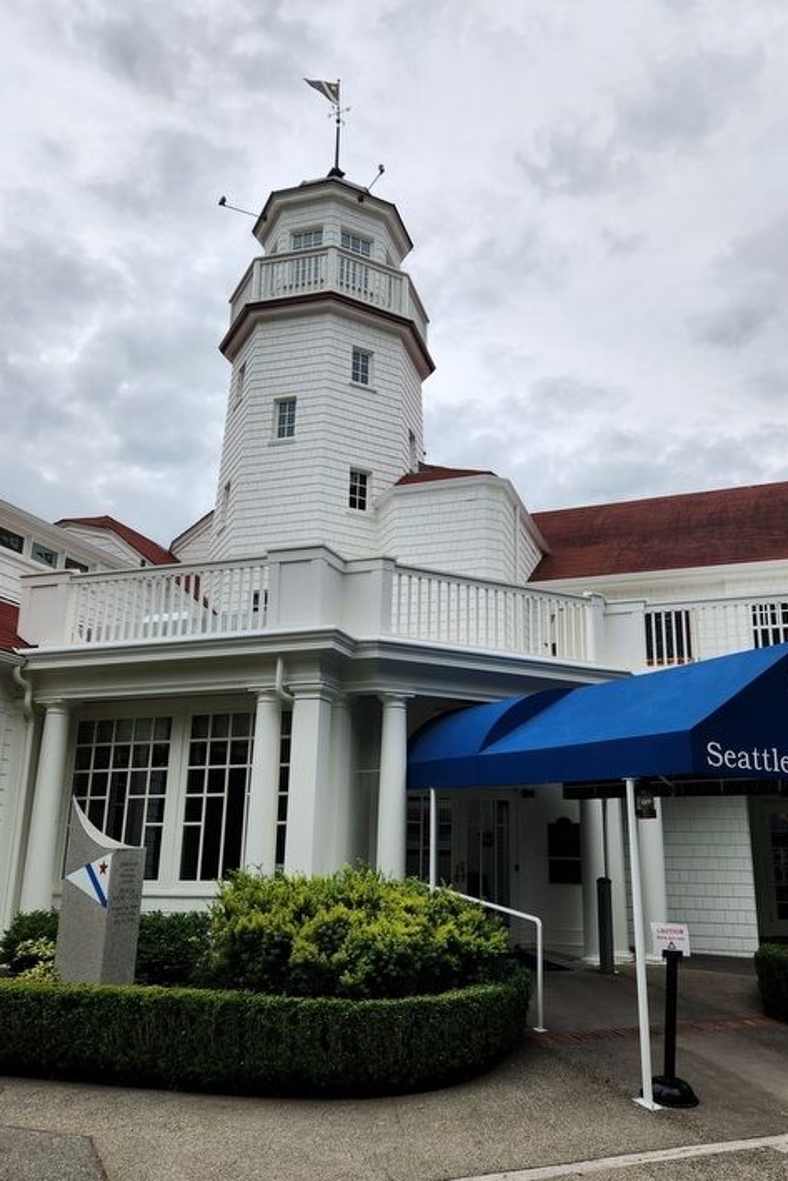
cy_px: 651
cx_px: 430
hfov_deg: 47.9
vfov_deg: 67.2
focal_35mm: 27
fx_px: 886
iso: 20
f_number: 1.8
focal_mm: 5.4
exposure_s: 1/675
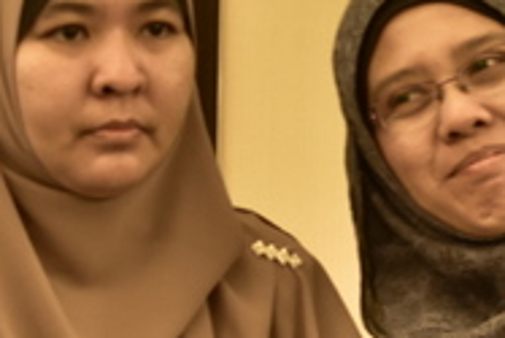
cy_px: 114
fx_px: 3146
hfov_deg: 9.2
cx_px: 192
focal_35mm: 224
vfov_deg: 6.1
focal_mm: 35
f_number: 2.8
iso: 1000
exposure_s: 1/30
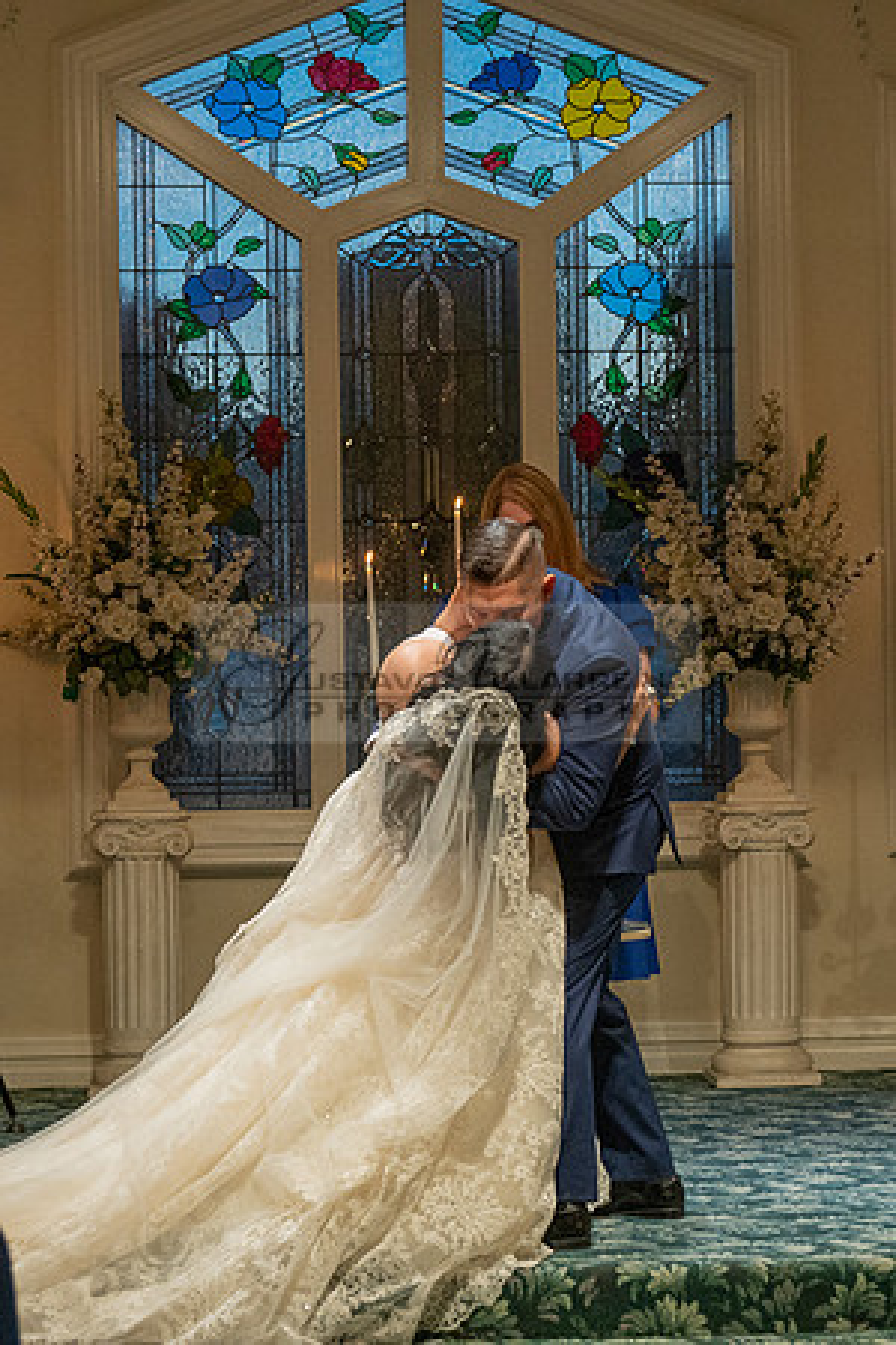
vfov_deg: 19.7
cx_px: 502
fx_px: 3864
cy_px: 673
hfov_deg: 13.2
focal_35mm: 104
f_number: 4
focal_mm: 69
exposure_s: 1/250
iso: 2500
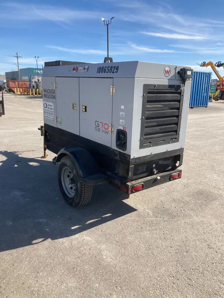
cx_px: 112
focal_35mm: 28
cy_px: 149
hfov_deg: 49.8
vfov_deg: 63.4
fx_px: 242
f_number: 1.8
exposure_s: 1/1715
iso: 20
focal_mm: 3.99
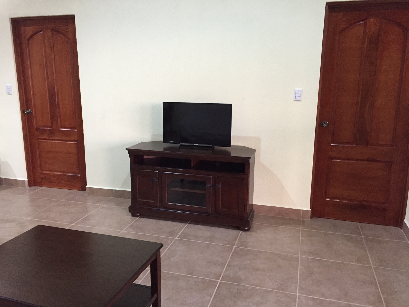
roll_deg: -2.1
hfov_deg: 61.7
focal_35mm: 29
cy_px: 154
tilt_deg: -12.1
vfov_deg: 48.2
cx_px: 204
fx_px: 343
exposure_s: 1/20
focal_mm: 4.15
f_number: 2.2
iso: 250
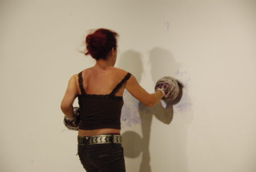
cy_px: 86
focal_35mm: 112
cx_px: 128
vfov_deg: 12.2
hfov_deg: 18.2
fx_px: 801
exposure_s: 1/45
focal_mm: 75
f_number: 5.3
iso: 1600
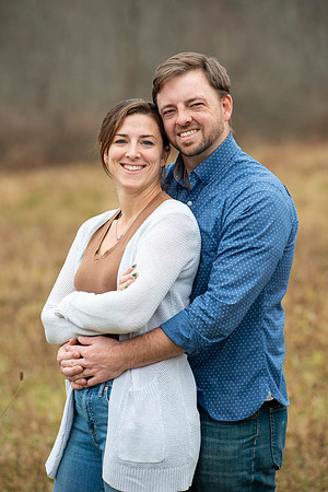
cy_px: 246
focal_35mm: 170
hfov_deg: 8.1
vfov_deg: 12.1
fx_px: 2323
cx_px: 164
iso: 320
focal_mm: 170
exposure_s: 1/320
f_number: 5
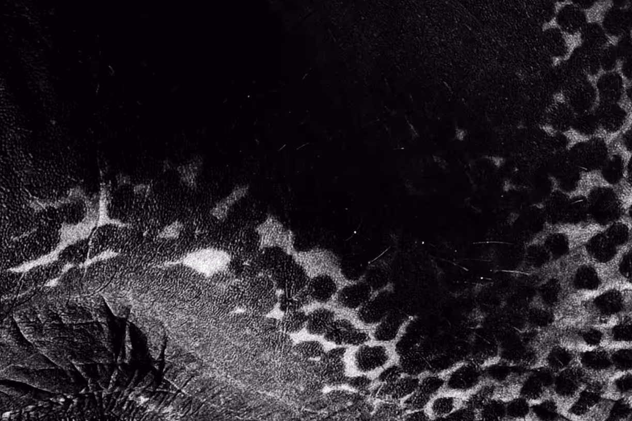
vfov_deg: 9.0
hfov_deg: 12.3
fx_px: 2668
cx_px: 1152
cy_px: 51
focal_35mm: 152
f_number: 7.1
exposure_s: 1/250
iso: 800
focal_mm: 20.5
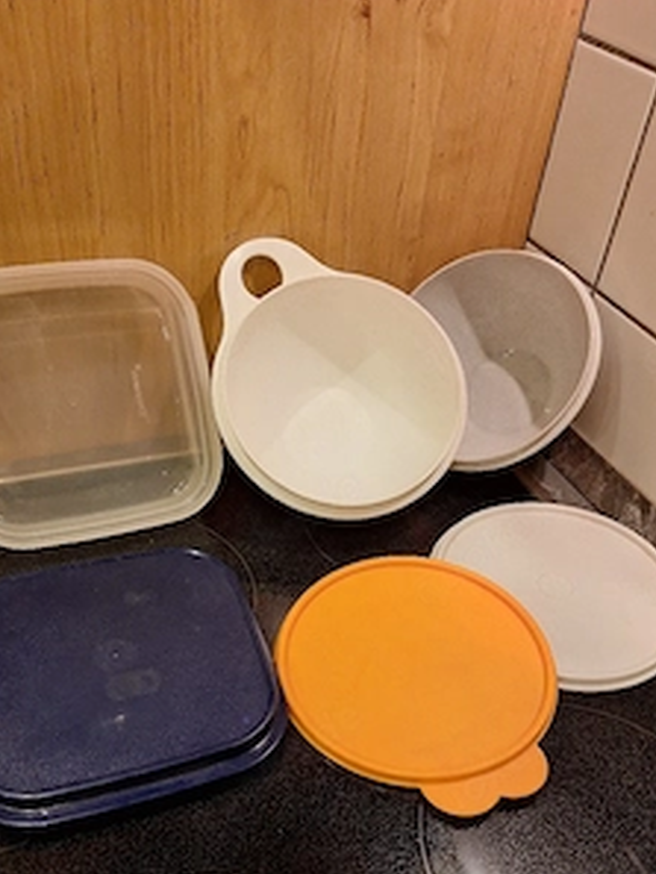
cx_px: 338
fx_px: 783
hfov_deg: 45.5
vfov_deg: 57.3
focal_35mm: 31
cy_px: 571
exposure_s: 1/50
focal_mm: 5.54
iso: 250
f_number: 1.8
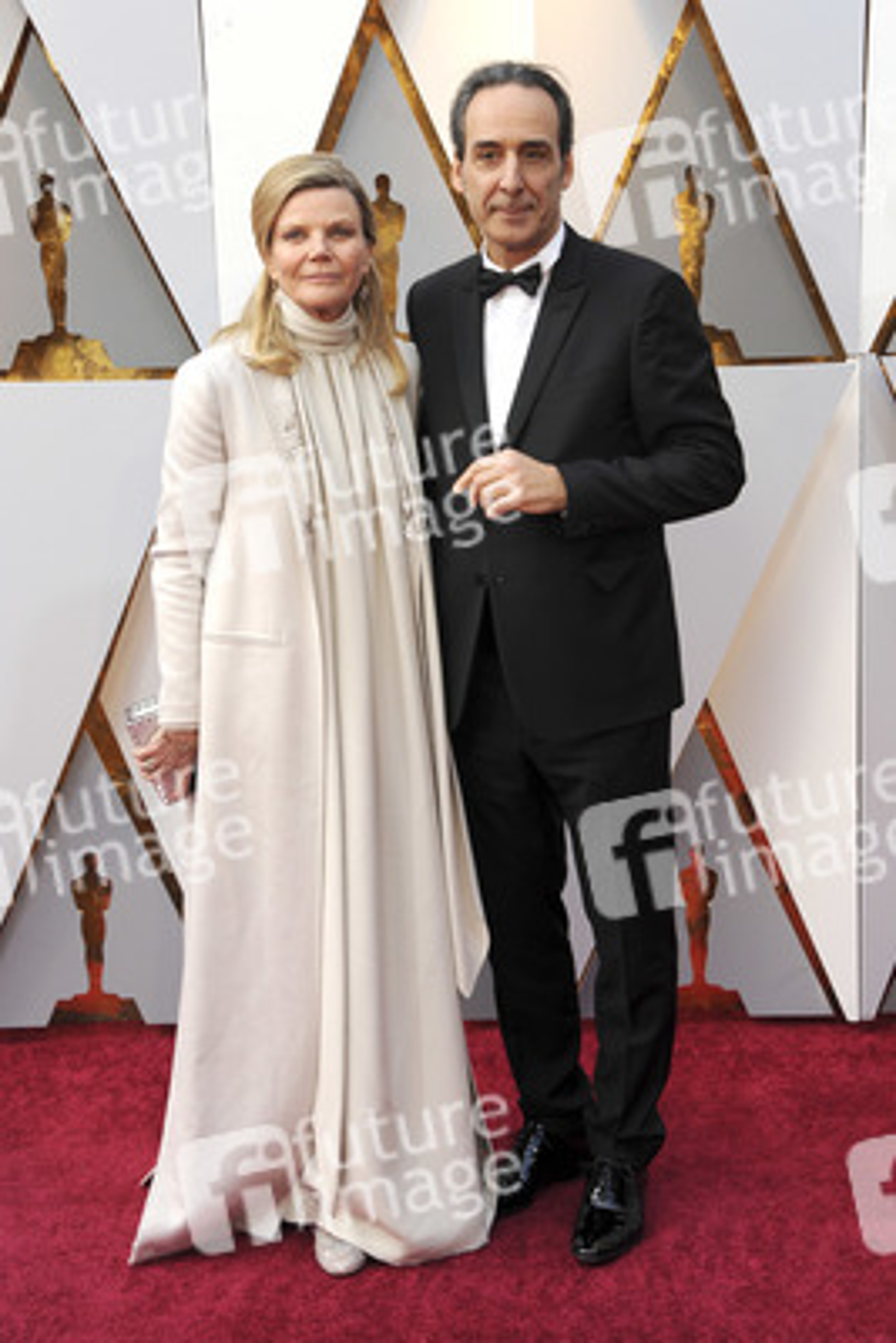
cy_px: 672
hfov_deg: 23.4
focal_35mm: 58
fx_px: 2163
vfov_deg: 34.5
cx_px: 448
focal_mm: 58
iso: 1000
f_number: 8
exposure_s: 1/250
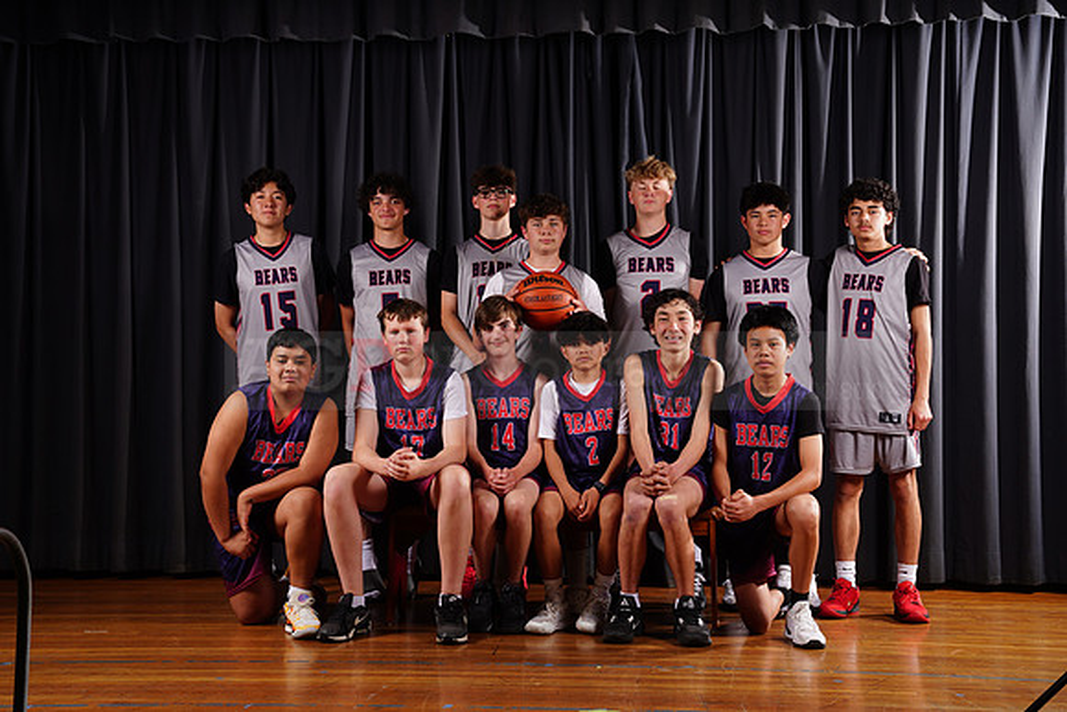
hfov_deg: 38.2
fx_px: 1542
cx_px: 534
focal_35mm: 52
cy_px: 356
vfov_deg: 26.0
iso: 200
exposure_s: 1/250
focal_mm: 52
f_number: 13
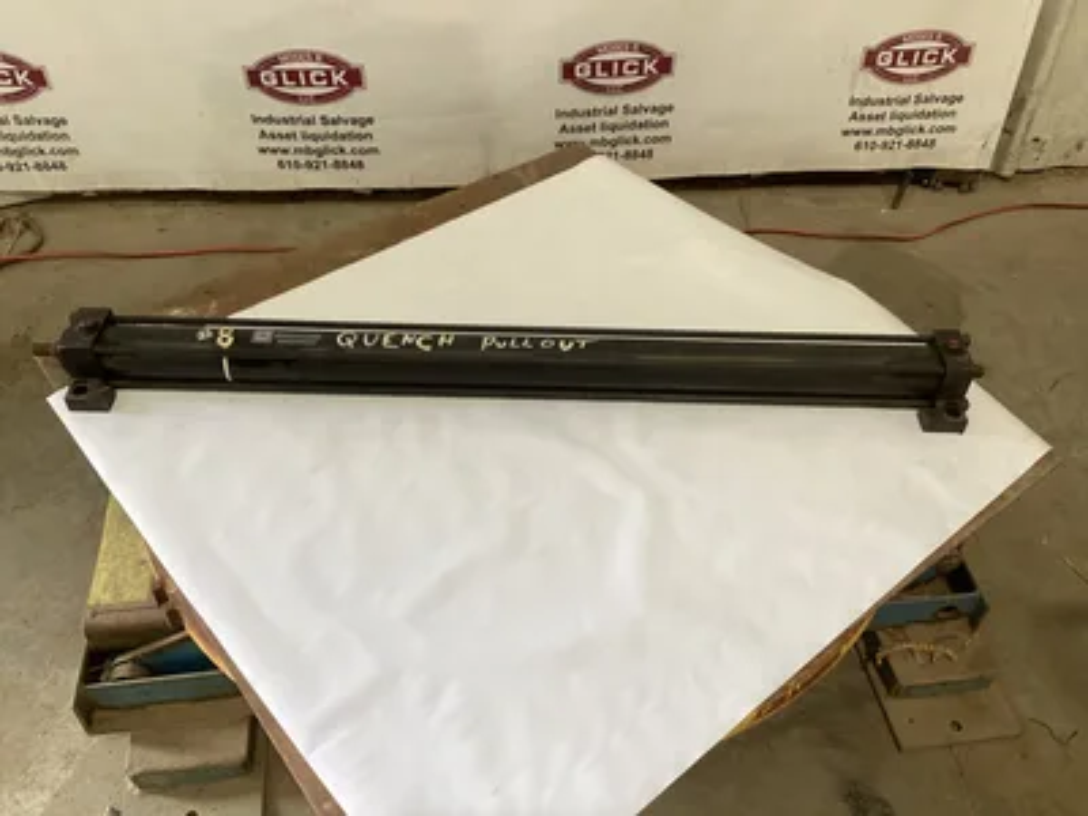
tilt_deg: -45.9
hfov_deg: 58.4
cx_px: 544
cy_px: 408
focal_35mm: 31
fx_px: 974
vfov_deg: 45.4
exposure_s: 1/50
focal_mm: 3.3
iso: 80
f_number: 2.4
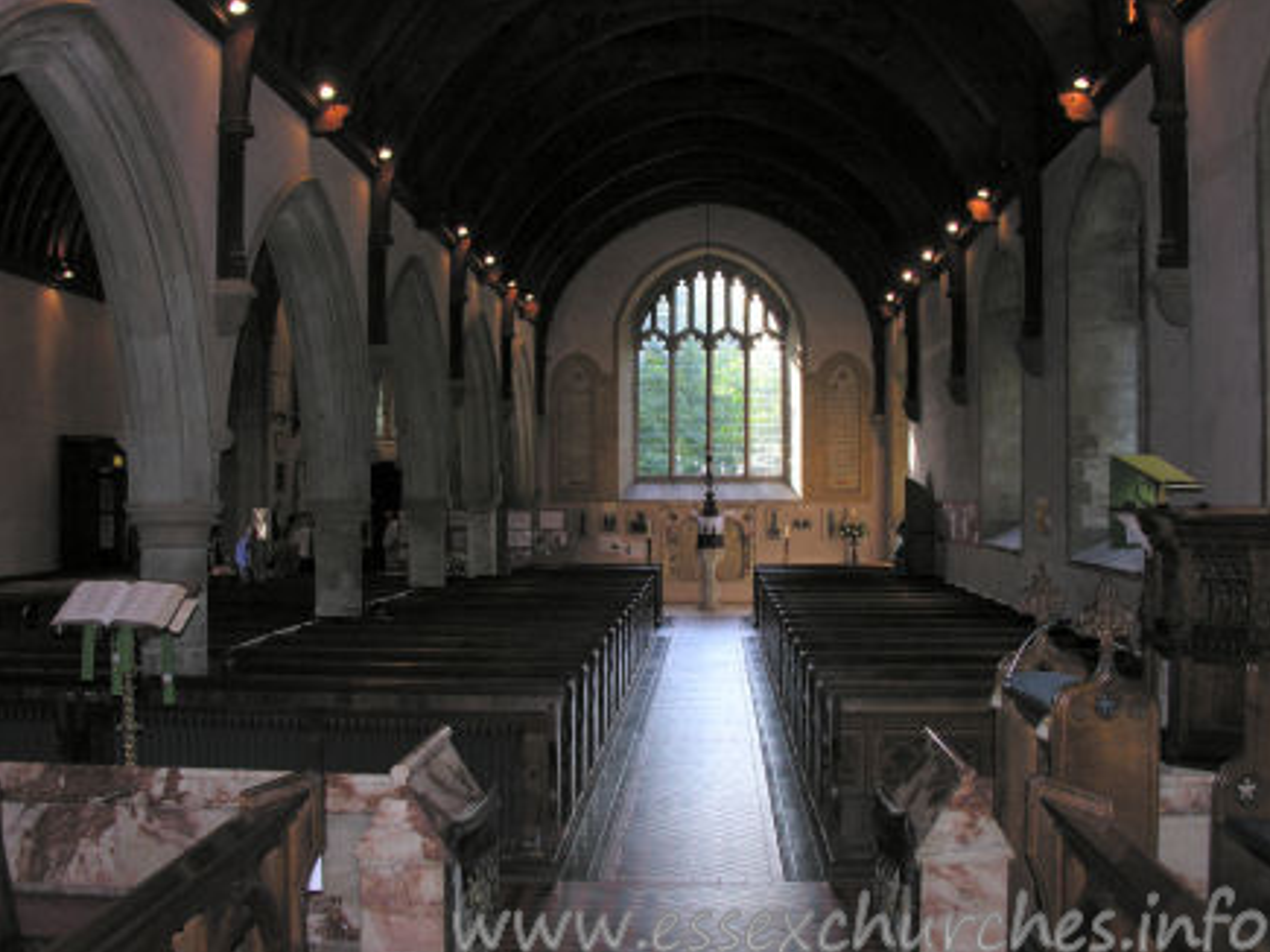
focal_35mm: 37
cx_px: 645
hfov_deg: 50.1
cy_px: 498
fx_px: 1357
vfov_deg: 38.6
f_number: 2.8
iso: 95
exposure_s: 1/60.1
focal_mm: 8.9
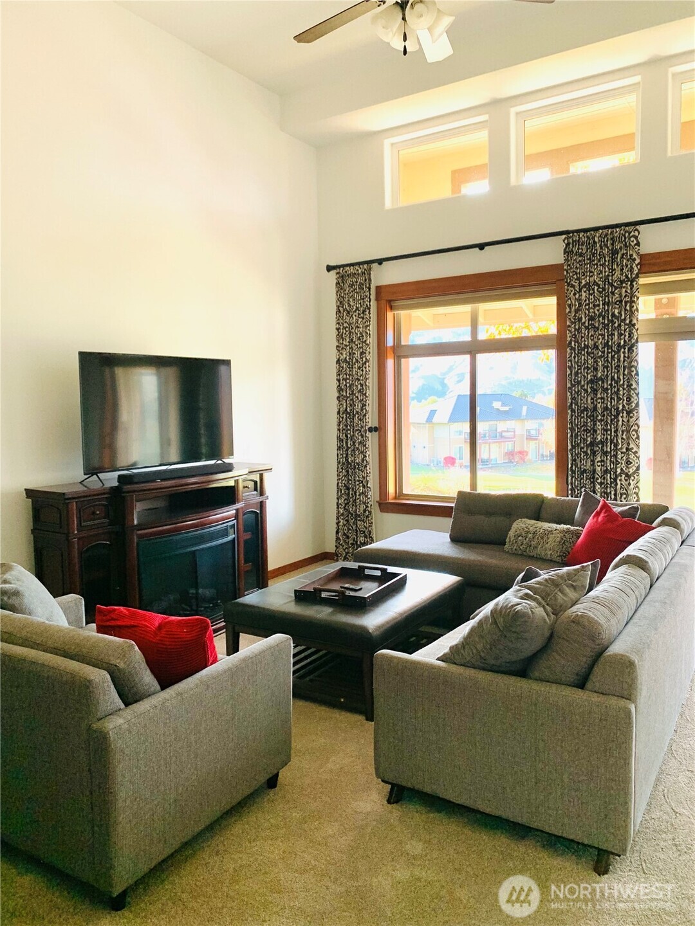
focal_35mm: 26
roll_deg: +1.3
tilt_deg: -4.2
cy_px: 463
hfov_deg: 53.1
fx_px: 696
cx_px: 348
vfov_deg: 67.3
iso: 50
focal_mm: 4.25
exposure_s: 1/121
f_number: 1.8
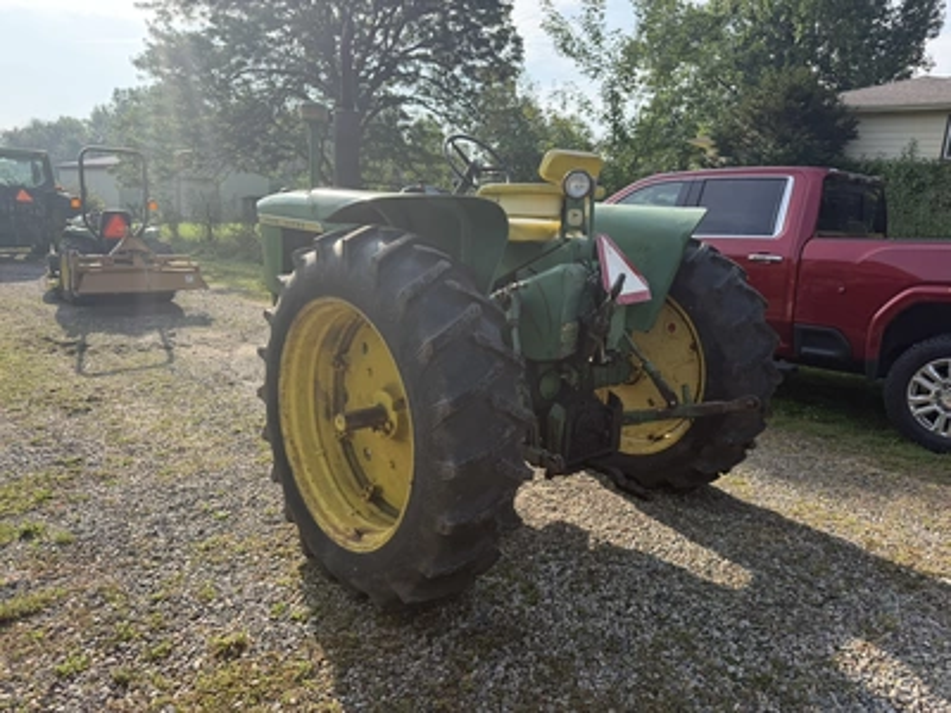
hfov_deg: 71.6
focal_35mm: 24
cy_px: 356
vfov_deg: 56.8
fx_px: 659
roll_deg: -5.0
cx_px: 476
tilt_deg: -11.2
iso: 100
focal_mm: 6.76
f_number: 1.78
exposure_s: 1/2611
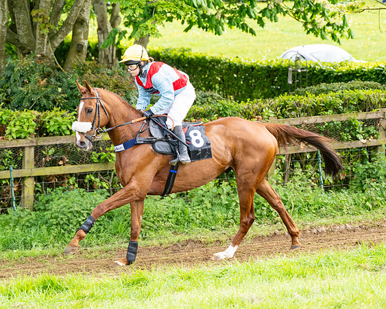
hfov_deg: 11.3
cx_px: 180
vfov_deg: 9.0
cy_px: 150
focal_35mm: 171
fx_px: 1958
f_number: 4
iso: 400
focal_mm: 115
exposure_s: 1/1000
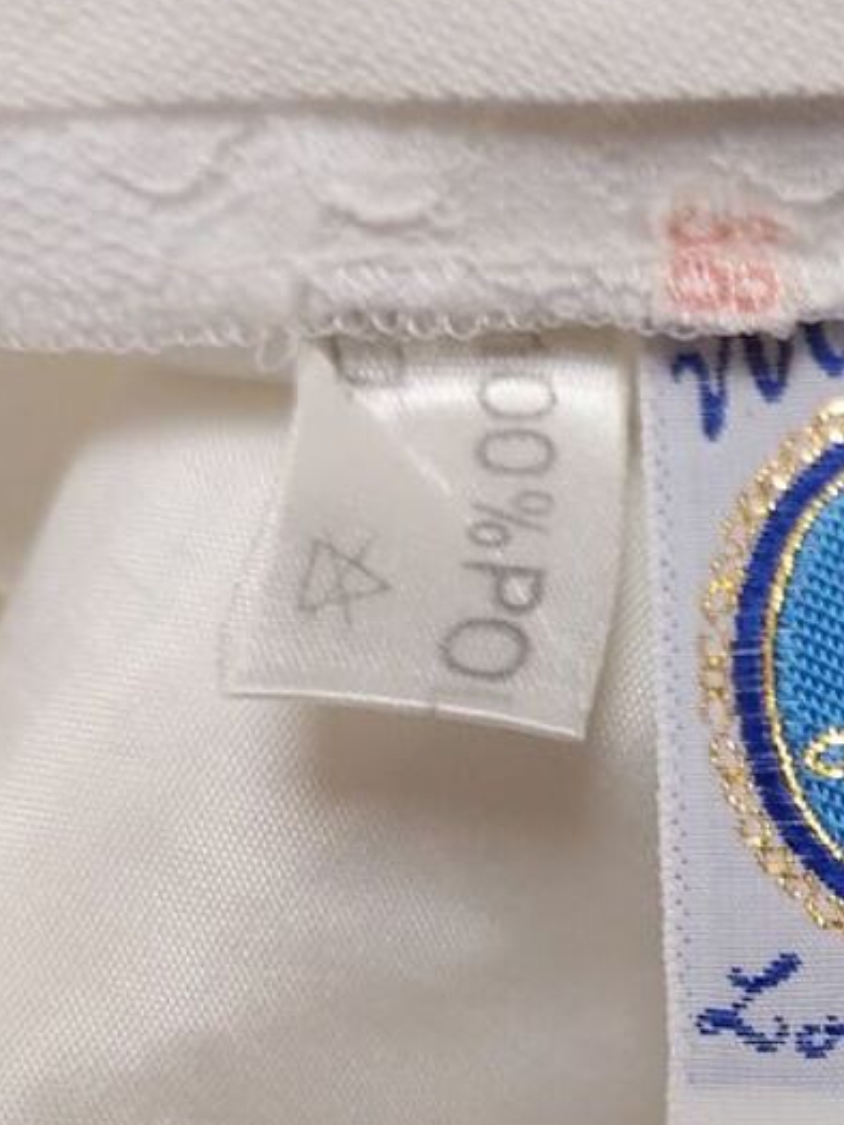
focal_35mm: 66
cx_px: 958
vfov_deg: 28.2
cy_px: 1021
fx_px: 2145
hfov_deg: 21.0
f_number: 1.8
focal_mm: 4
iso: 50
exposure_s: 1/50
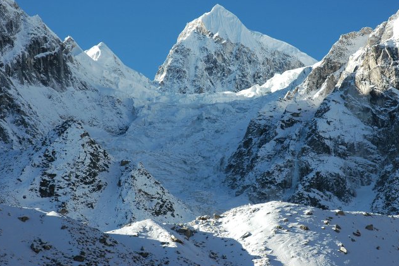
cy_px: 118
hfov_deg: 22.9
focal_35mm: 89
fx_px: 987
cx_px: 221
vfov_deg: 15.4
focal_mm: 52
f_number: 10
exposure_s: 1/250
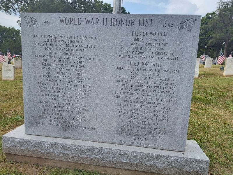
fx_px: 155
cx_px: 116
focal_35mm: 23
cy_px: 88
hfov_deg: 73.9
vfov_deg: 58.9
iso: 100
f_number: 1.8
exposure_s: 1/873
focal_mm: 5.56
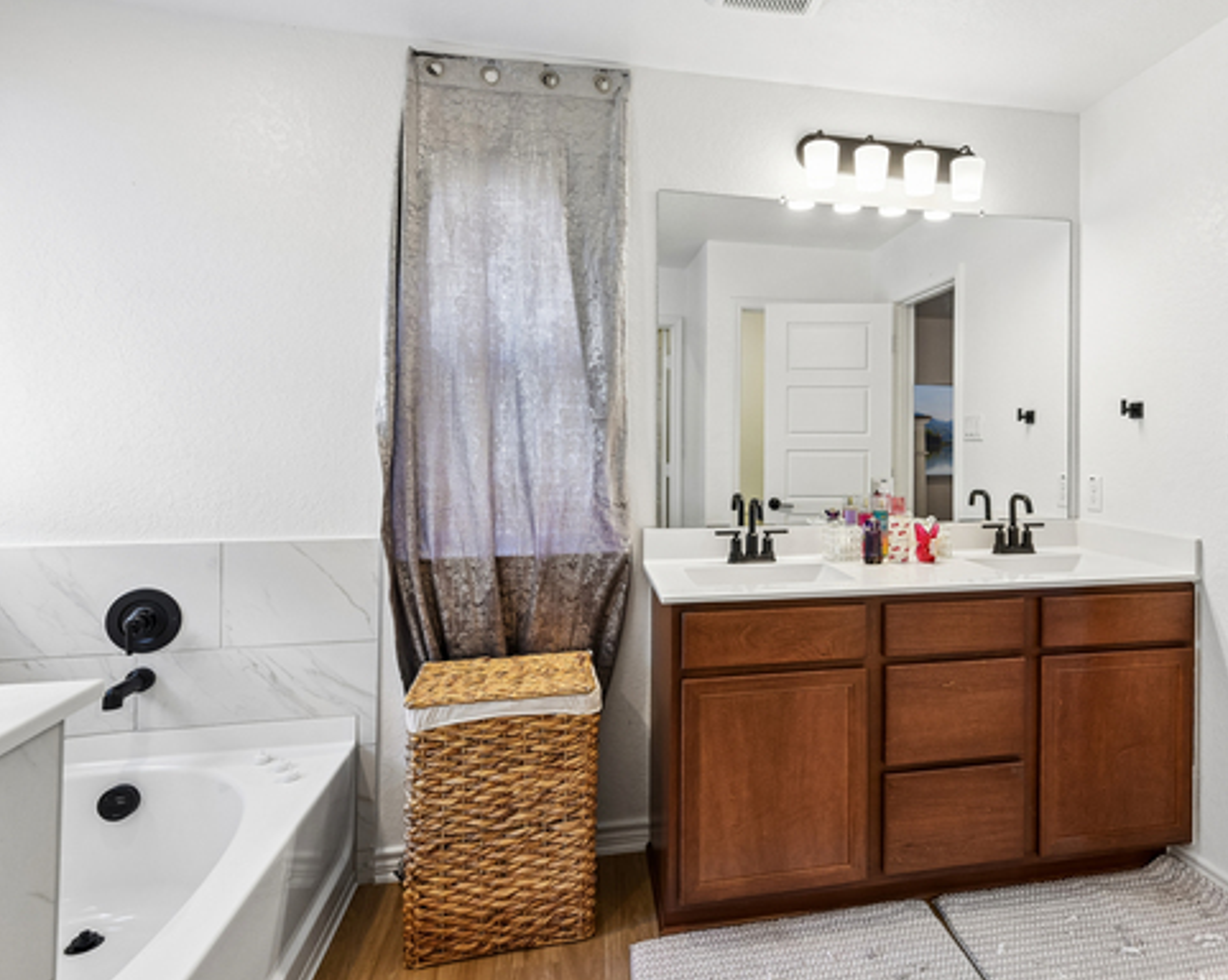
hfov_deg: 79.2
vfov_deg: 67.9
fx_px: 726
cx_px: 753
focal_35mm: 20
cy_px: 445
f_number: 8
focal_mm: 16
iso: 720
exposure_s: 1/15
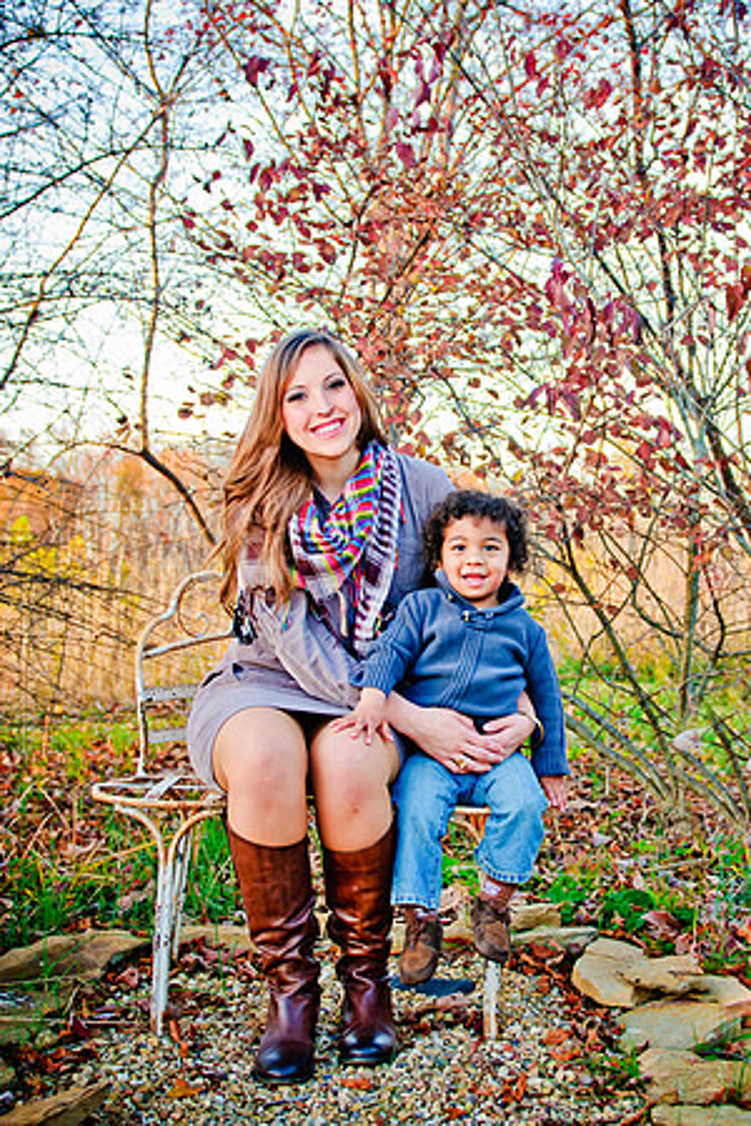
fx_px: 1126
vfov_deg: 53.1
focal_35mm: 36
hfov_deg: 36.9
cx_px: 376
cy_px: 563
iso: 200
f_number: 2.8
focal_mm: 24
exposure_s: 1/80
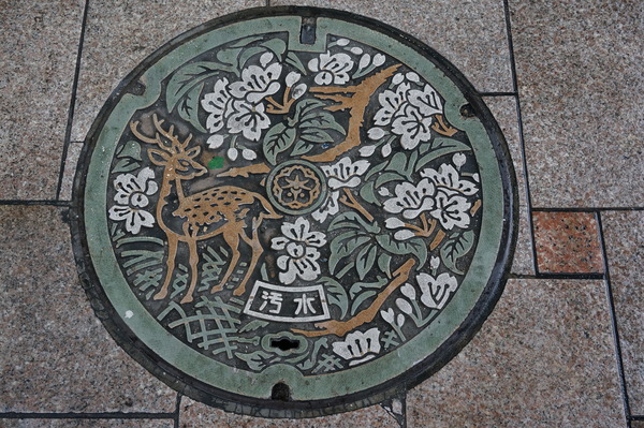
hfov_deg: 49.6
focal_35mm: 39
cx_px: 322
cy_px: 214
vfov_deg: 34.2
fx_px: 697
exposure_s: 1/60
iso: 800
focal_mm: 26
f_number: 9
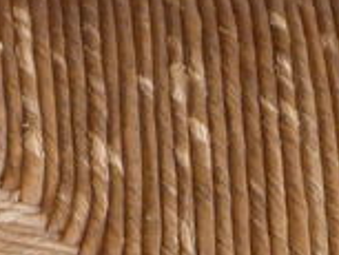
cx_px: 242
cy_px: 483
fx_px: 1794
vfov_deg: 7.8
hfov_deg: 10.8
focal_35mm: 183
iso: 100
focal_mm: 4.7
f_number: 3.3
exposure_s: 1/60
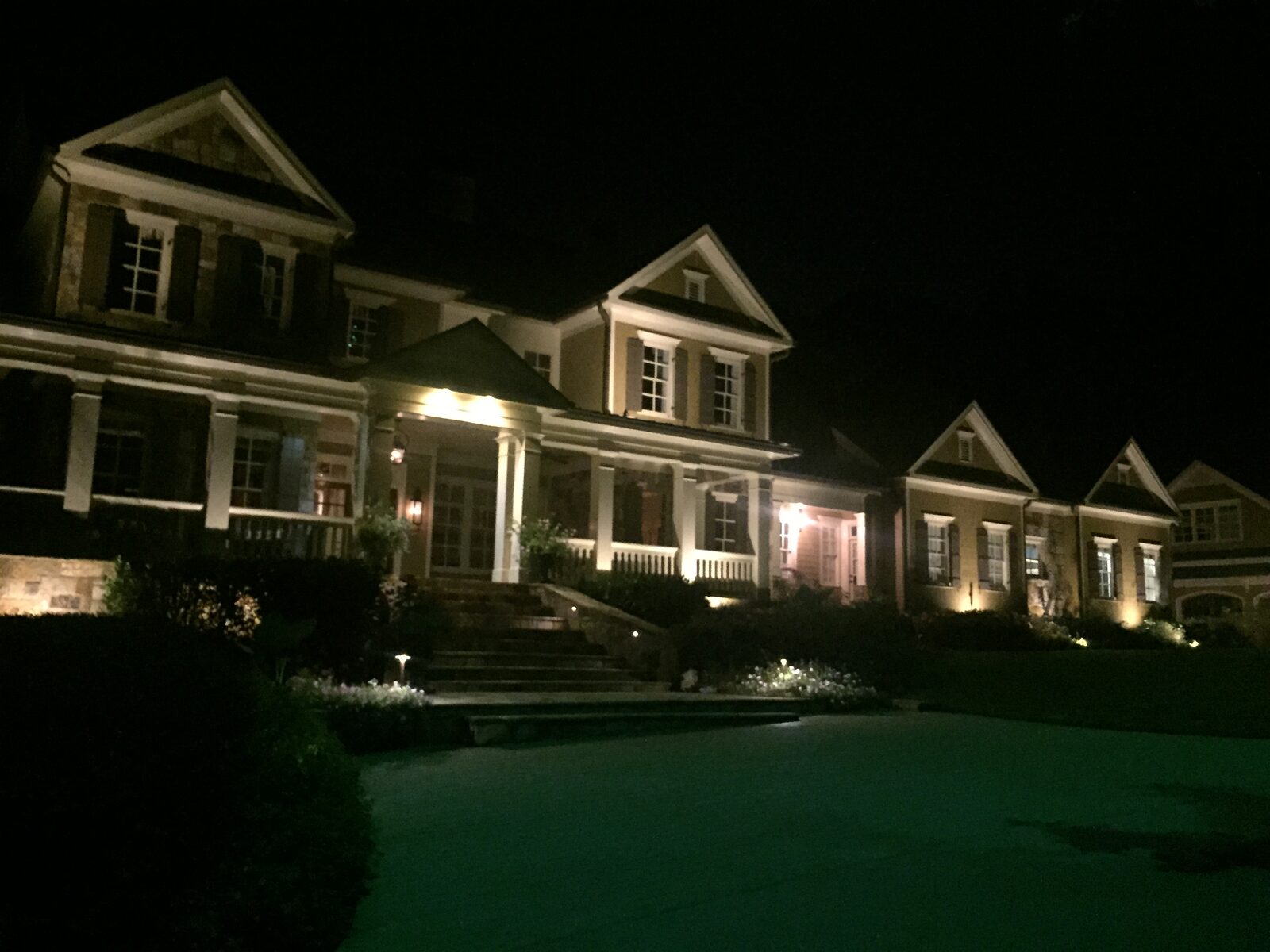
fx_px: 1064
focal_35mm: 29
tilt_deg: +9.5
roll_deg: -2.2
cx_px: 635
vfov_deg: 48.2
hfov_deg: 61.7
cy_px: 476
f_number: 2.2
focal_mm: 4.15
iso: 1000
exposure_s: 1/15
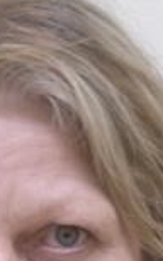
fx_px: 1730
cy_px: 258
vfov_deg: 8.6
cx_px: 7
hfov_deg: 5.4
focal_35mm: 243
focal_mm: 12.3
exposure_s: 1/20
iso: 449
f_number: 4.7
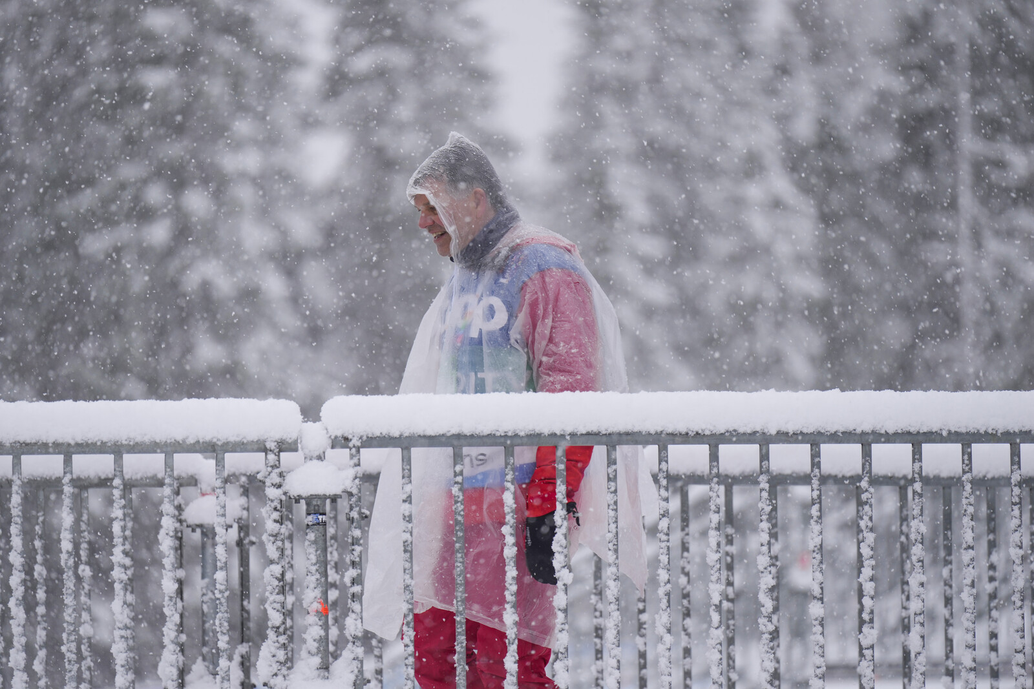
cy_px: 344
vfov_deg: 6.9
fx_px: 5745
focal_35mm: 200
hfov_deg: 10.3
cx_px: 517
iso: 200
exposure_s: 1/400
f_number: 2.8
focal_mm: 200
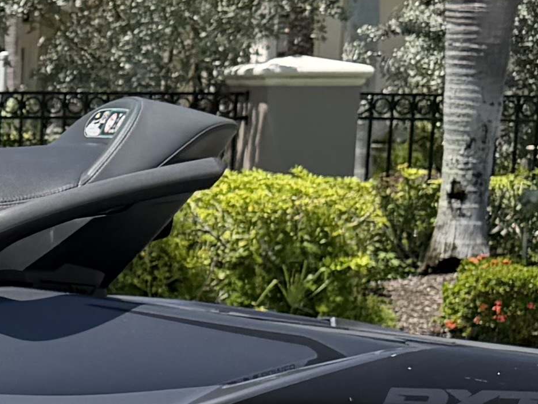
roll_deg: +0.1
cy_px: 442
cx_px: -622
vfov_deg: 10.0
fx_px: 2269
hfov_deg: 11.7
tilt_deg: -6.8
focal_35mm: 146
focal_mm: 6.76
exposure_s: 1/2370
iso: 80
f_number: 1.78
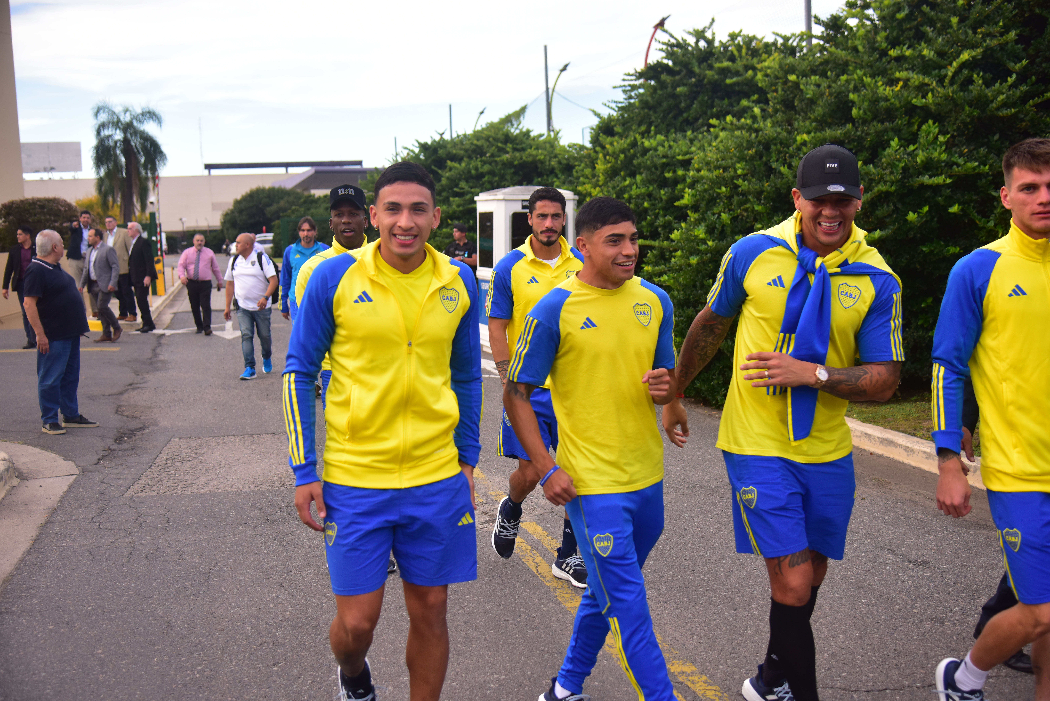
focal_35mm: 38
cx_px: 525
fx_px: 1109
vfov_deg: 35.1
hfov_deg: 50.7
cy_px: 350
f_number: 4
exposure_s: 1/500
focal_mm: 38
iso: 500
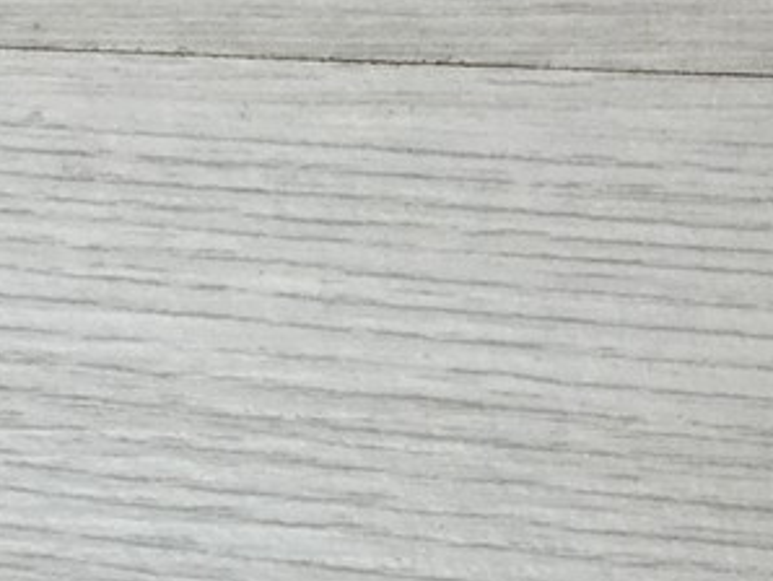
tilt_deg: -80.2
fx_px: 3129
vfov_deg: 10.3
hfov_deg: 13.7
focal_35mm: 140
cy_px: 838
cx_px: -176
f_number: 2.2
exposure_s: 1/120
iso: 32
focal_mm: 4.15
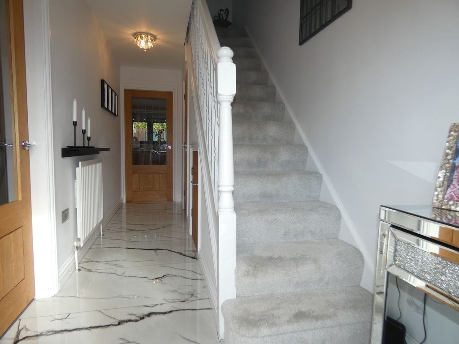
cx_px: 230
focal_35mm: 20
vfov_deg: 66.0
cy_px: 172
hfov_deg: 81.7
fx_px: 265
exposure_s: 1/160
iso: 80
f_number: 2.8
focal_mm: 3.6
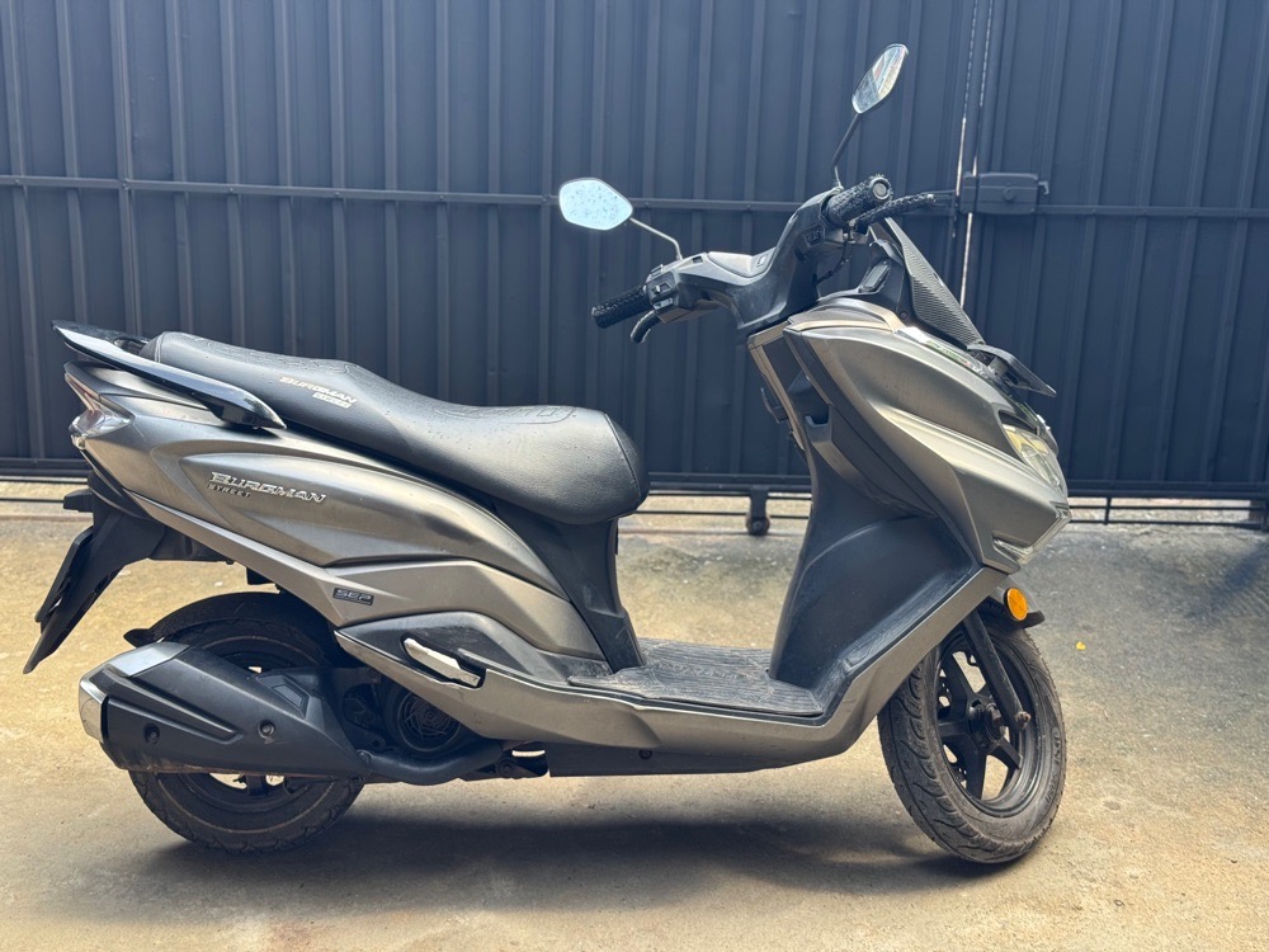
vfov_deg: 30.3
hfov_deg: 39.7
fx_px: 1760
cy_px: 476
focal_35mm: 48
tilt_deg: -17.3
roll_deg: -1.4
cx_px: 634
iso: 50
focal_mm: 6.76
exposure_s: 1/140
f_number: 1.78
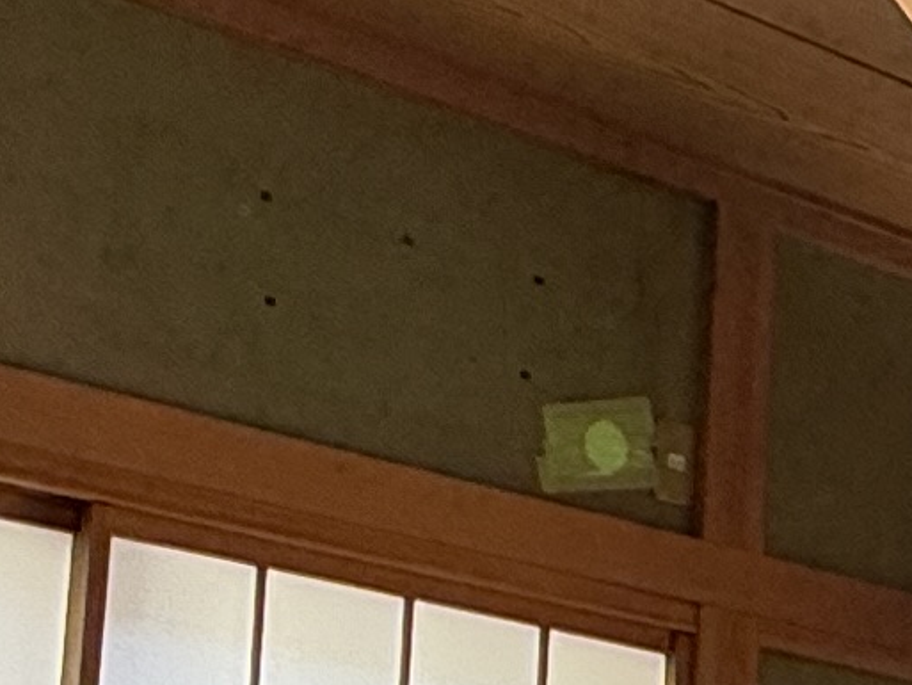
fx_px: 2899
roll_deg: -1.0
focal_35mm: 110
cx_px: 1328
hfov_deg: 16.4
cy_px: 833
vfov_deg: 13.1
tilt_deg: +9.0
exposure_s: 1/100
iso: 80
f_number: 2.2
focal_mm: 2.22
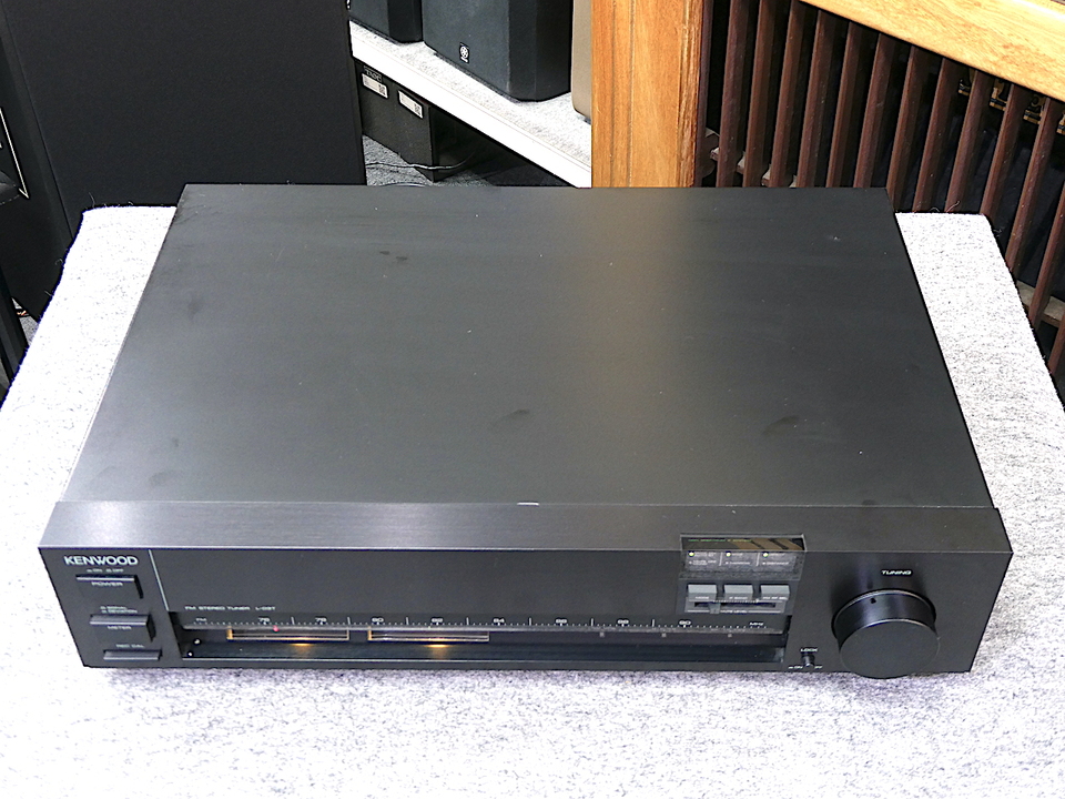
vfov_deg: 36.0
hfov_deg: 46.8
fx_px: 1231
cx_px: 532
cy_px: 400
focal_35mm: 40
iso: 200
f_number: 3.8
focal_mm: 7.2
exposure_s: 1/3.2
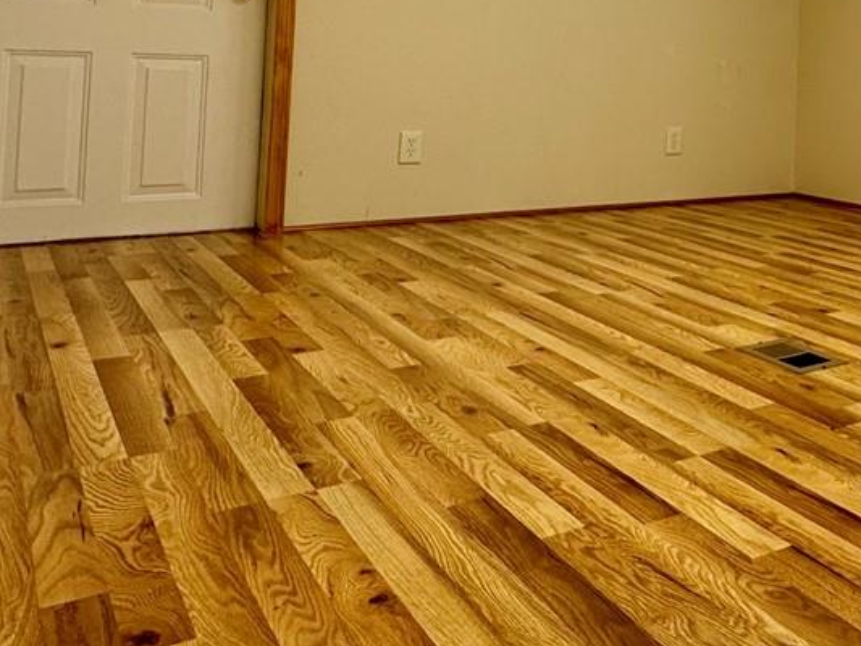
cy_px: 42
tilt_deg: +0.9
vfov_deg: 32.3
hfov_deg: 36.6
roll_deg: -1.9
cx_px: 982
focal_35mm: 42
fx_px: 1045
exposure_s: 1/371
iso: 40
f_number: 2.2
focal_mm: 2.22
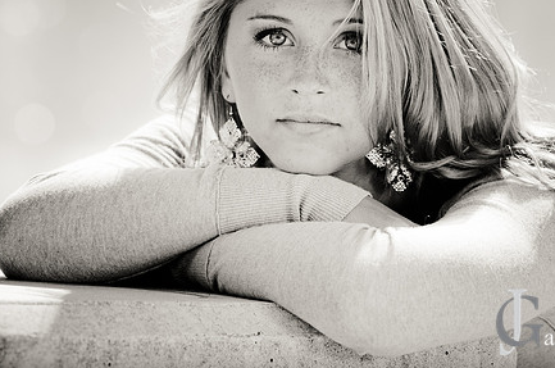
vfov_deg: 3.8
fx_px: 5571
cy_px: 139
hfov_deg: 5.7
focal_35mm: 362
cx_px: 318
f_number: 4
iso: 250
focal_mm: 180
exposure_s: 1/800
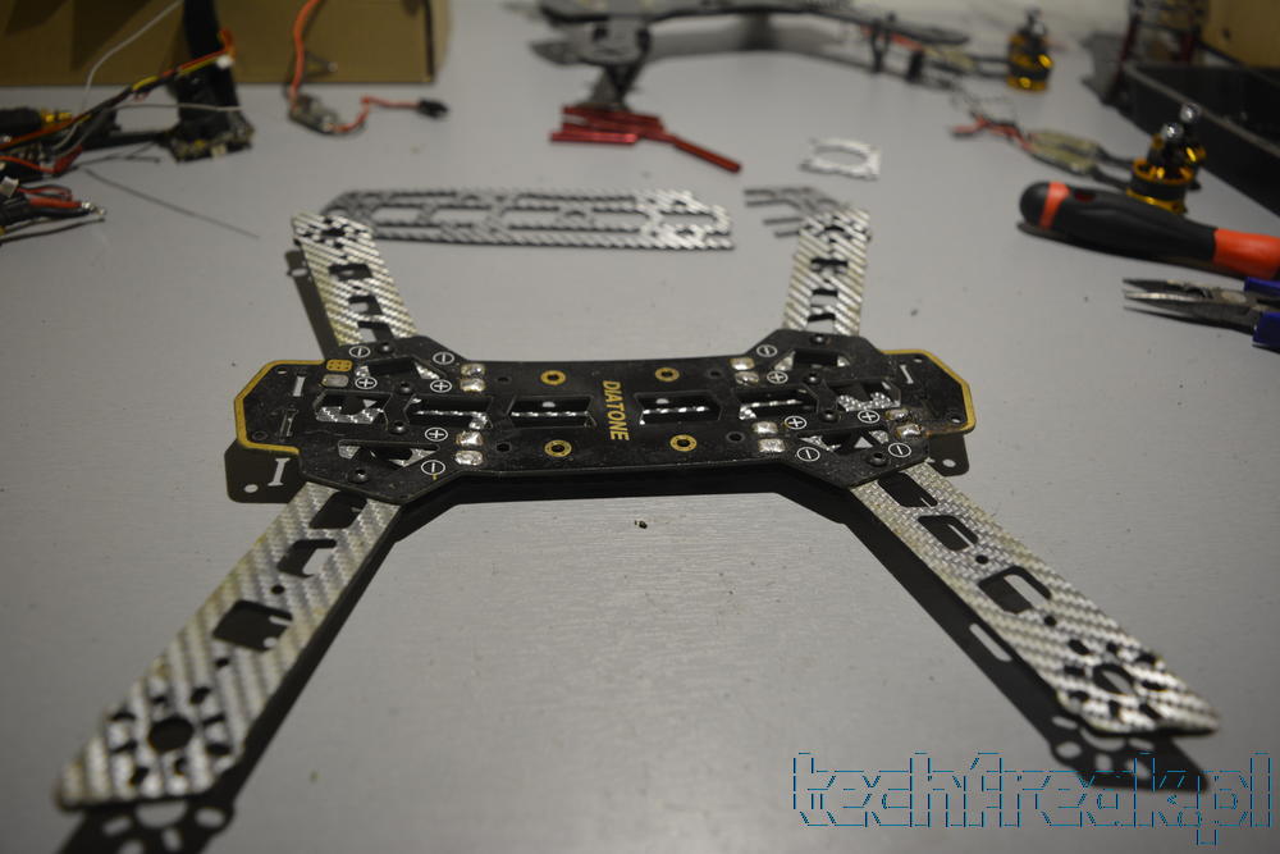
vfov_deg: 47.9
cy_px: 427
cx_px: 640
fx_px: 960
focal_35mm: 27
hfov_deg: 67.4
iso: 400
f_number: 4.5
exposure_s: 1/80
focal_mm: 18
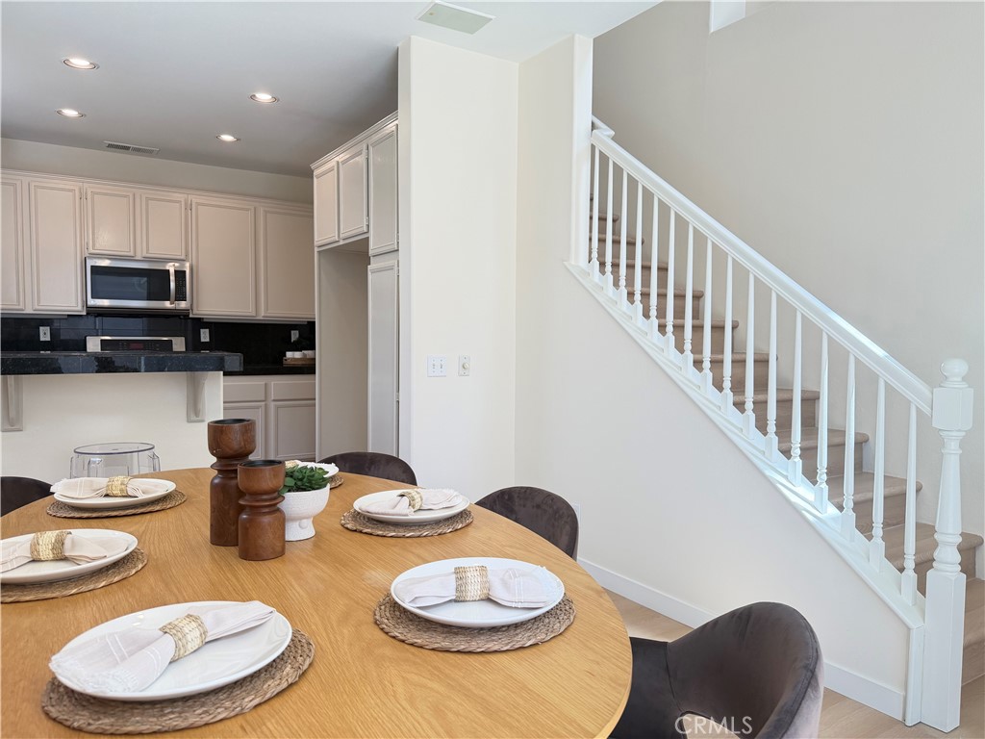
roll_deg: +0.2
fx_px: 683
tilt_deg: -2.5
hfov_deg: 71.6
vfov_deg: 56.8
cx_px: 492
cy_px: 370
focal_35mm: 24
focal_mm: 6.76
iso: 160
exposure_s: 1/222
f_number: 1.78
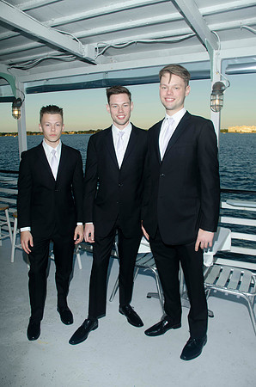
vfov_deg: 67.5
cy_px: 194
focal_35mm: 27
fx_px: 289
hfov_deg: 47.7
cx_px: 128
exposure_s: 1/250
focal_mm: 18
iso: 100
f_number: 5.6
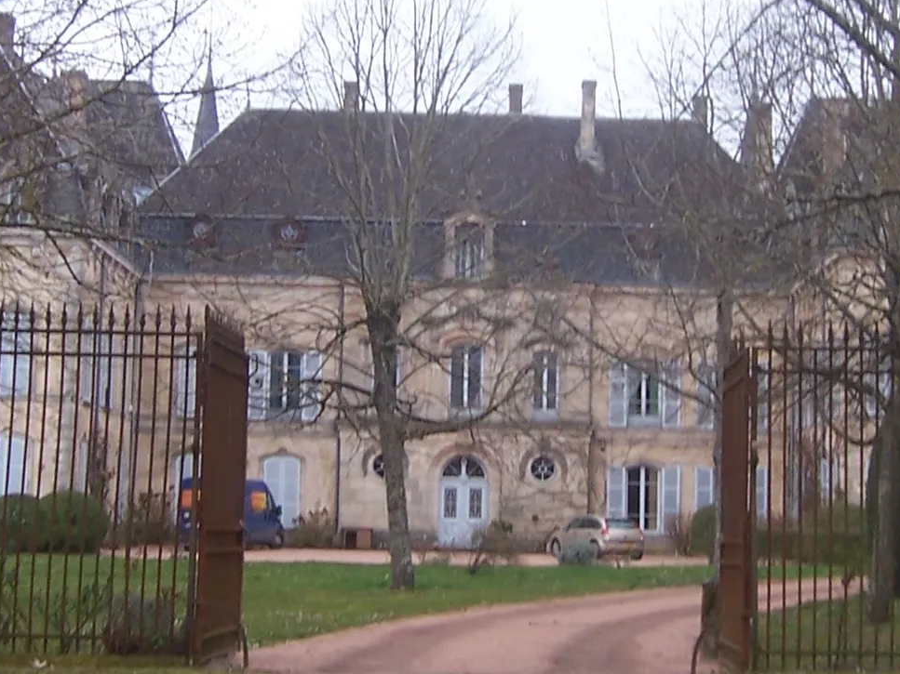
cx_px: 468
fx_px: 1742
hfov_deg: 29.0
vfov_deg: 21.9
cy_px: 238
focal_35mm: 67
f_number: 3
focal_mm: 6
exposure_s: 1/60
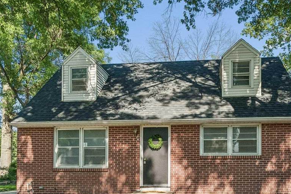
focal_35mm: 35
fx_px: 283
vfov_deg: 37.1
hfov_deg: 54.3
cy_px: 141
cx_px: 161
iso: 200
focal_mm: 21
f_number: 8
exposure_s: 1/250
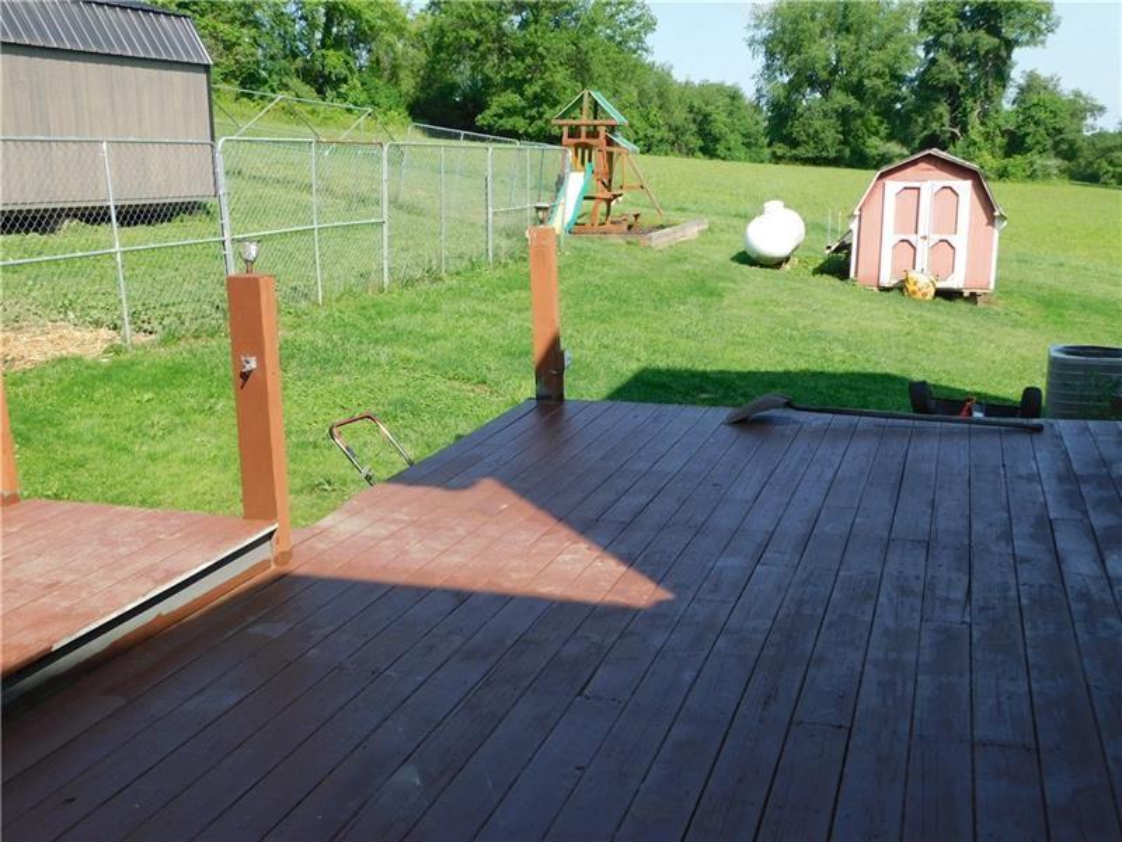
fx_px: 1167
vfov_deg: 39.7
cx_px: 561
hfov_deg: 51.4
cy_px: 421
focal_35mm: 36
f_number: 3.5
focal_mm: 6.3
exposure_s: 1/640
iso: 125
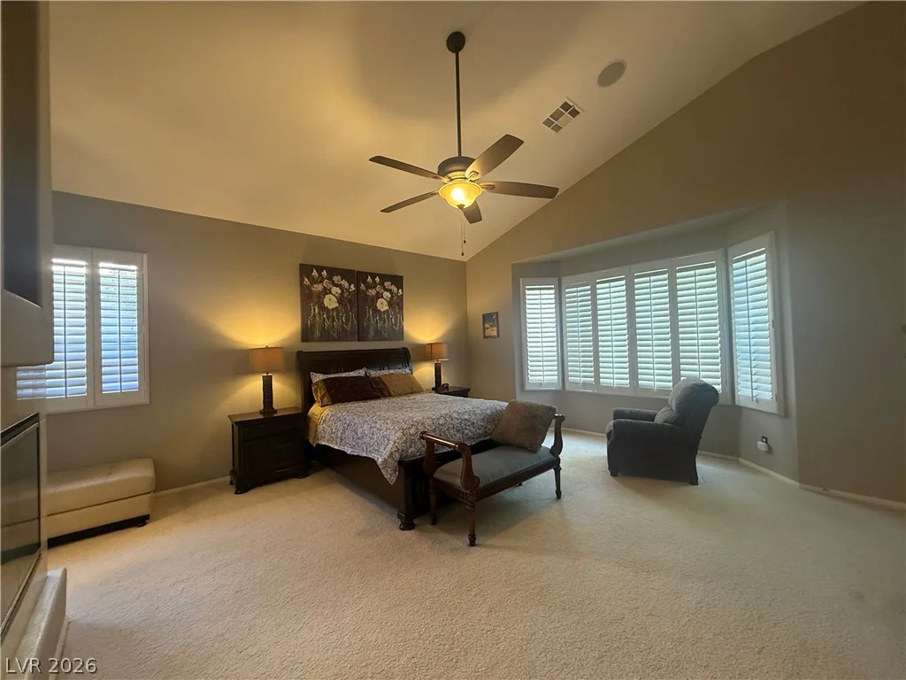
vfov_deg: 85.7
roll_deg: +2.0
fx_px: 366
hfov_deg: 102.1
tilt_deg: +1.5
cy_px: 340
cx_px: 453
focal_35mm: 14
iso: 320
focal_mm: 2.22
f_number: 2.2
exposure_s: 1/60
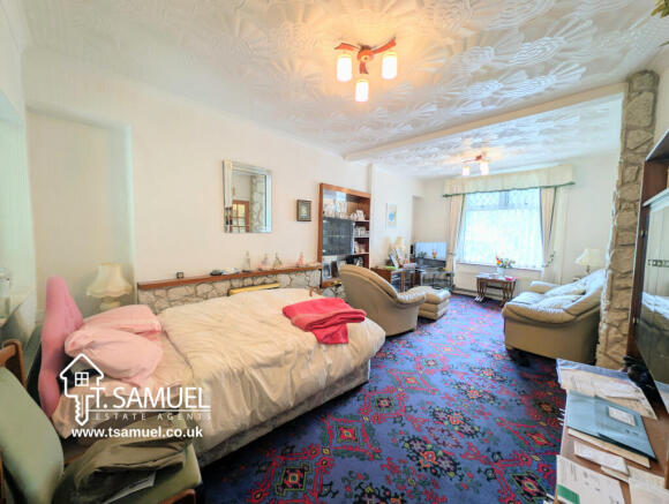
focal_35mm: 12
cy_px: 252
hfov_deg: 110.4
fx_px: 232
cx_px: 334
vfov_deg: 94.7
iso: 57
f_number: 1.95
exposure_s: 1/100
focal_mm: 2.23
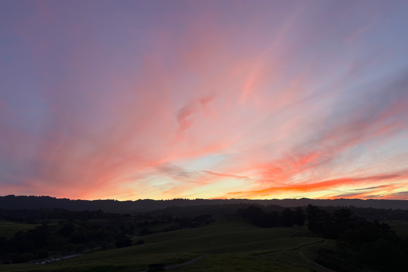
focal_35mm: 28
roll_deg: -0.2
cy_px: 153
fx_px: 317
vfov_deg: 46.3
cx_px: 200
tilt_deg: +10.2
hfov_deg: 65.5
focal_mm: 5.96
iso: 40
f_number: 1.6
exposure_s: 1/121
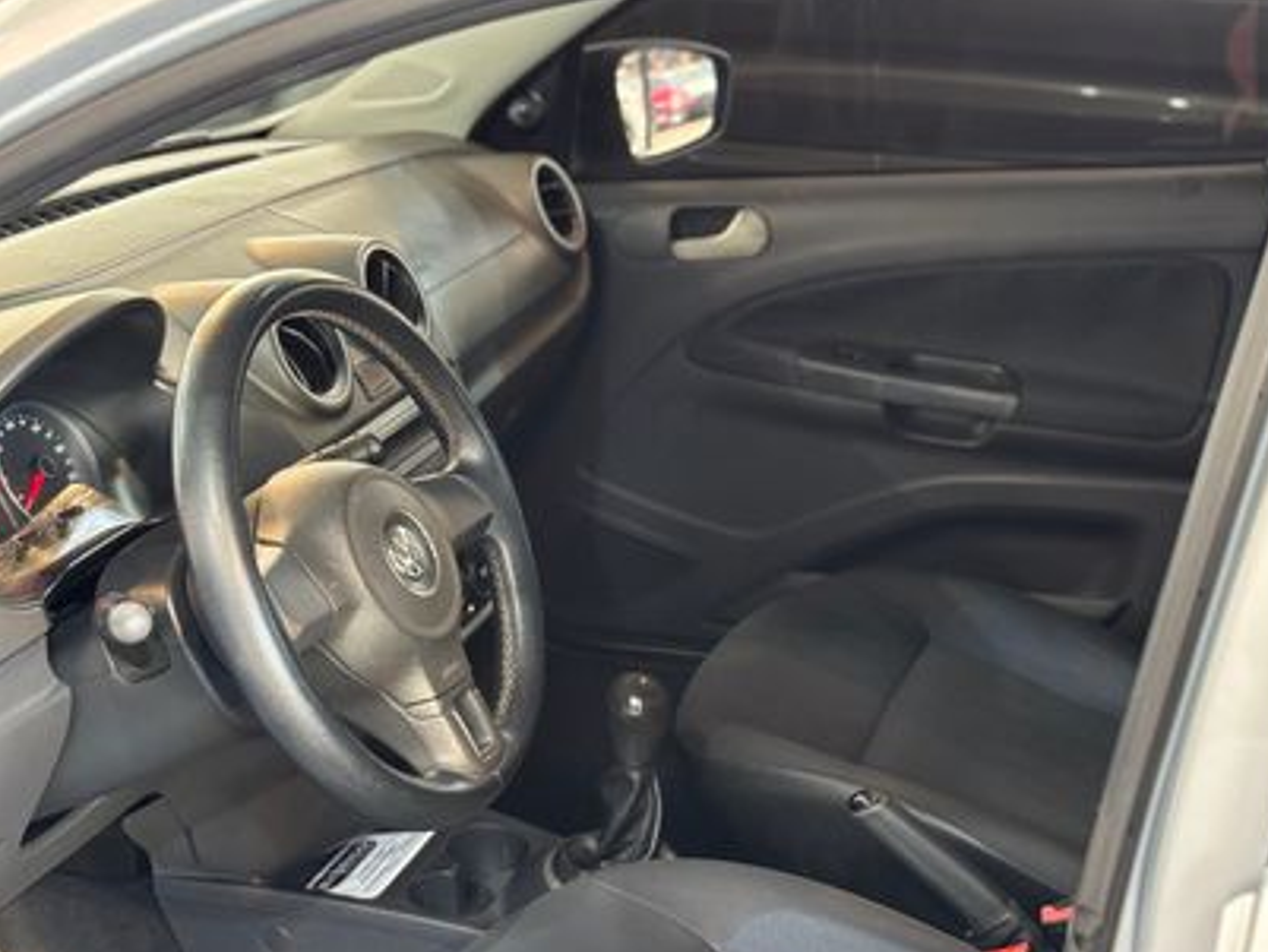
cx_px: 686
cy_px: 487
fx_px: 2235
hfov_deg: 31.7
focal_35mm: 61
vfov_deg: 24.0
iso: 250
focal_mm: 5.96
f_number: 1.6
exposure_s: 1/40
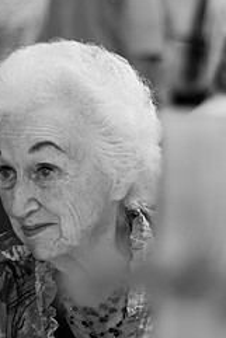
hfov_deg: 9.8
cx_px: 122
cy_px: 72
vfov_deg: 14.6
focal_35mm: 140
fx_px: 1316
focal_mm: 50
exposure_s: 1/80
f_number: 1.8
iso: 220
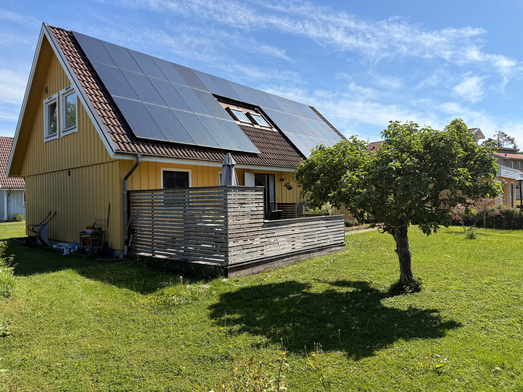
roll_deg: +0.4
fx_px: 363
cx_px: 262
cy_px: 196
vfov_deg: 56.8
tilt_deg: +0.9
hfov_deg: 71.6
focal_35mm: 24
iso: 80
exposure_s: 1/4405
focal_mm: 6.76
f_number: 1.78
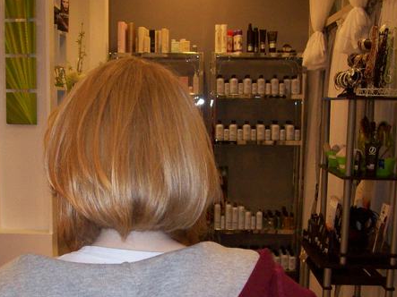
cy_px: 198
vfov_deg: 27.8
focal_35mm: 52
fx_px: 596
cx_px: 135
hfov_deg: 36.5
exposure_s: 1/64
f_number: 2.7
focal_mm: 6
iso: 200
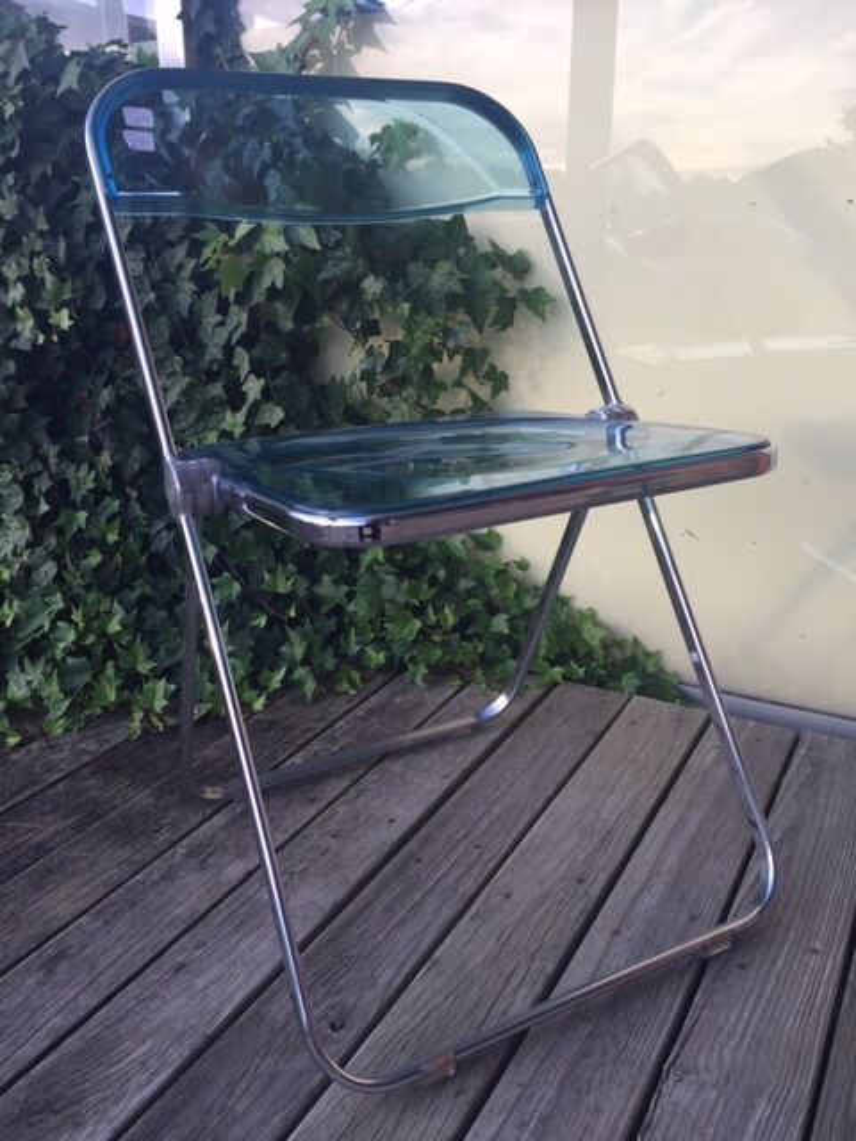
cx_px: 428
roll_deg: +0.1
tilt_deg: -17.0
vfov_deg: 61.7
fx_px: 956
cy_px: 570
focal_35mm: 29
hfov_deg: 48.2
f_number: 2.2
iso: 32
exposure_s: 1/119
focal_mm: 4.15
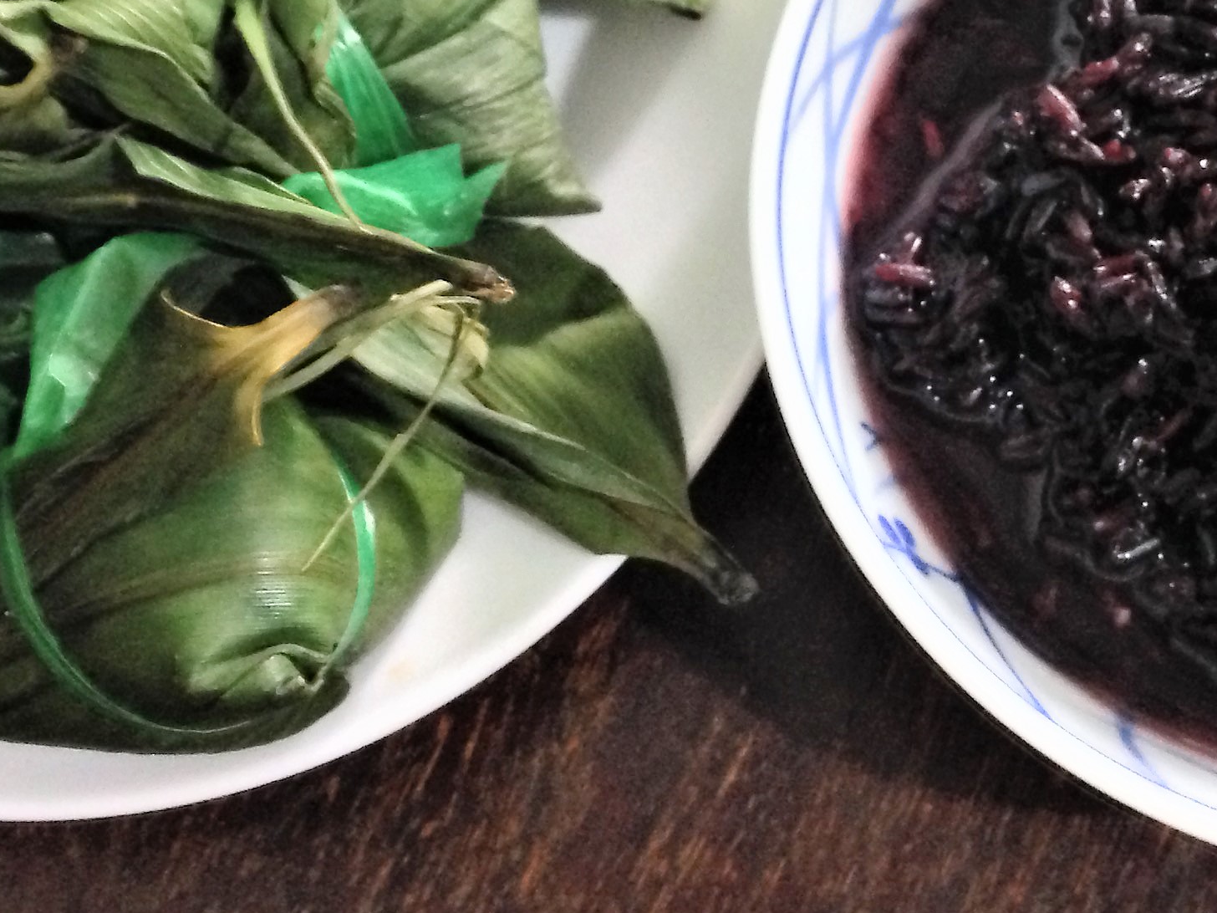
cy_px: 87
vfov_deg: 19.5
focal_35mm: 74
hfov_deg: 26.3
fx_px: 2602
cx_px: 742
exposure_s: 1/15
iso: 400
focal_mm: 4.12
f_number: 2.4
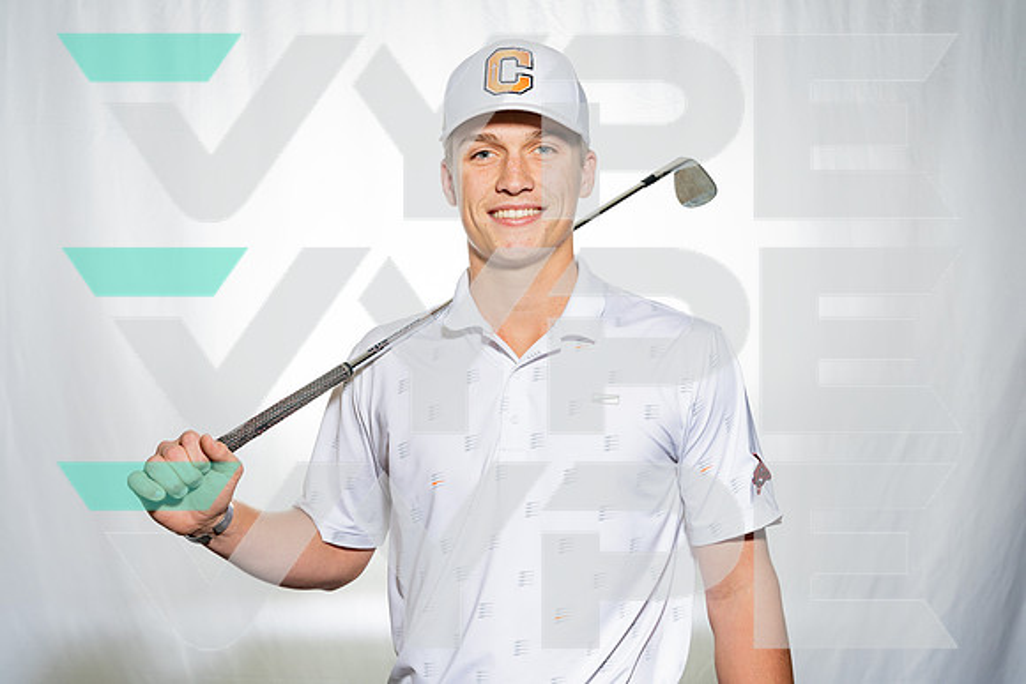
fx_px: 1340
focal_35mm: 47
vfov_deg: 28.7
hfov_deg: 41.9
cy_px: 342
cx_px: 513
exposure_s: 1/250
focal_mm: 47
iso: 100
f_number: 8
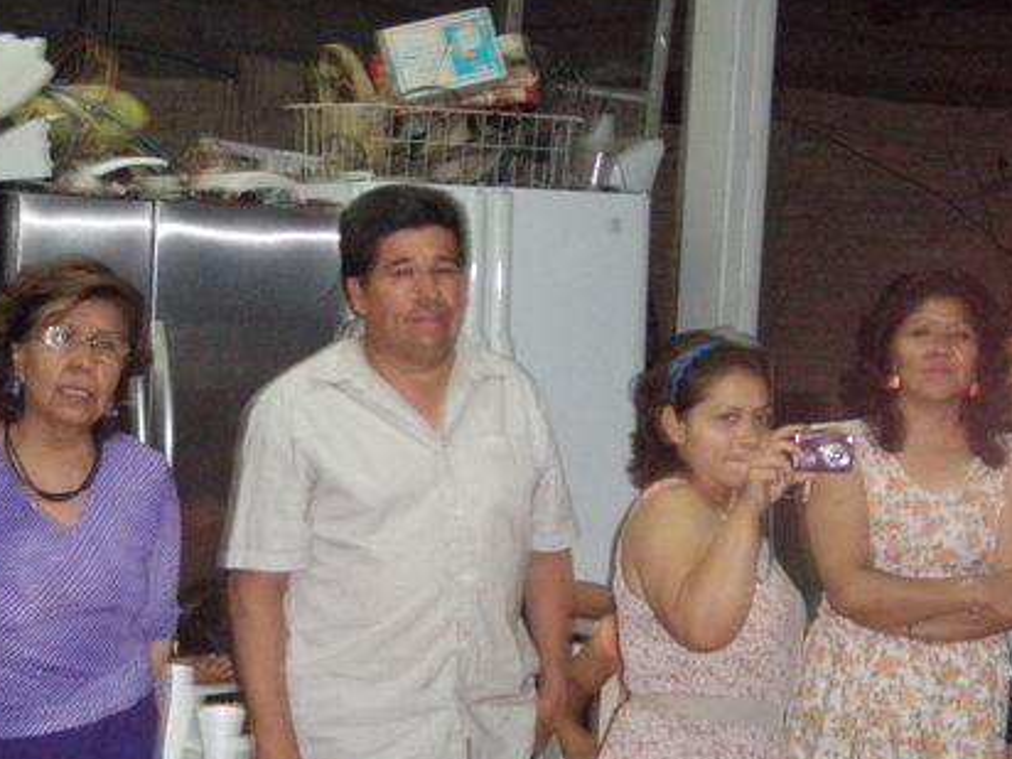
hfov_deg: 21.8
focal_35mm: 90
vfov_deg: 16.4
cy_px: 445
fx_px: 2631
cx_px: 513
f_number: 4.2
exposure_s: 1/40
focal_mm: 10.28
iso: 500
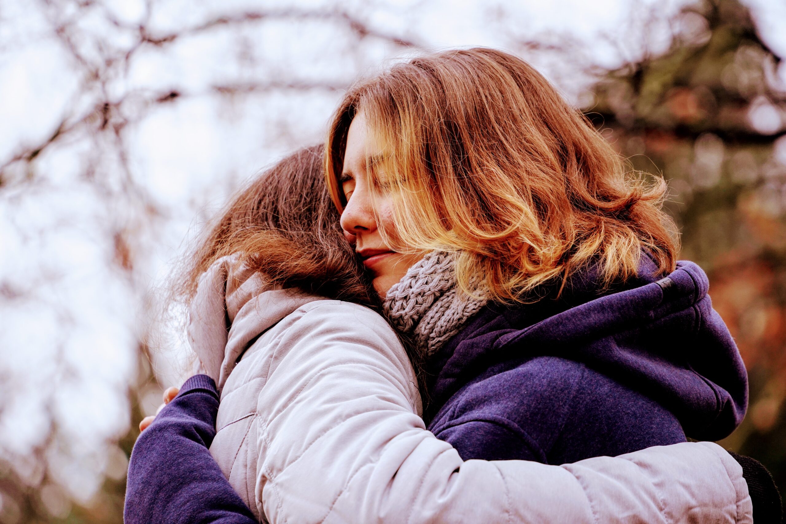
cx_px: 393
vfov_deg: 6.9
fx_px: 4367
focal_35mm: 200
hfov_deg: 10.3
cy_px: 262
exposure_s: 1/250
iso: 1250
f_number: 5.6
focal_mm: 200
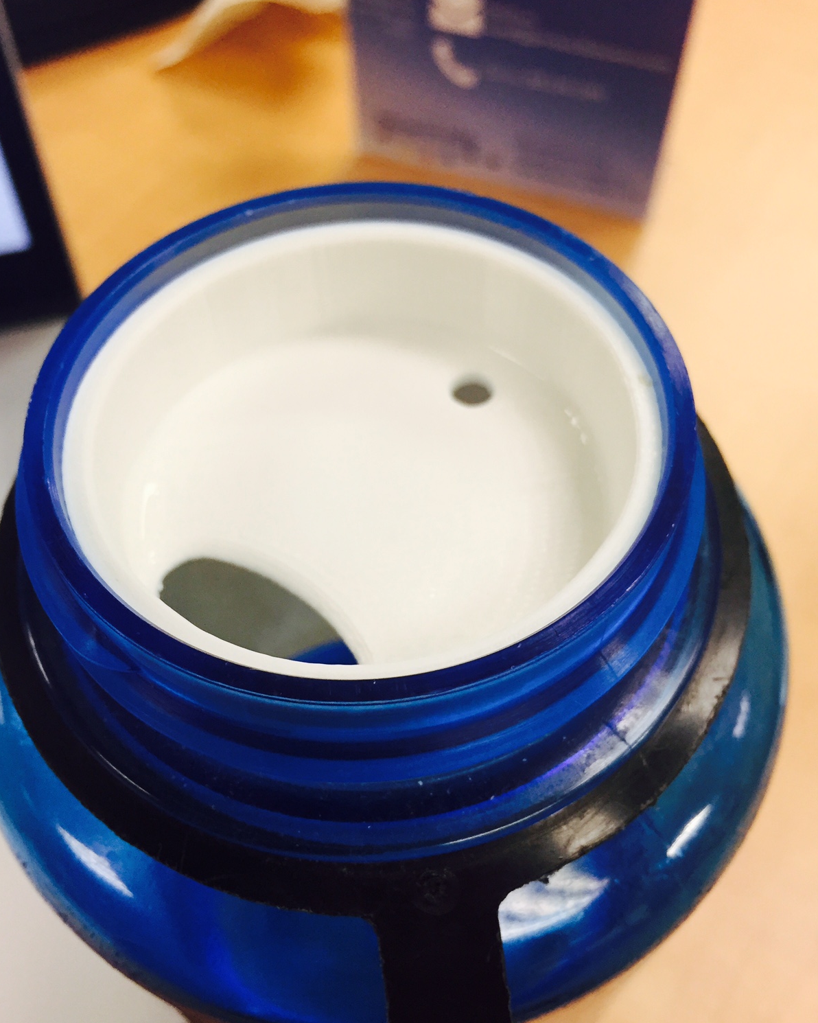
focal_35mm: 31
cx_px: 401
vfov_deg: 57.2
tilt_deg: -55.7
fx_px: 938
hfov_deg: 47.1
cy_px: 522
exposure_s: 1/30
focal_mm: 4.15
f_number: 2.2
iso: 100
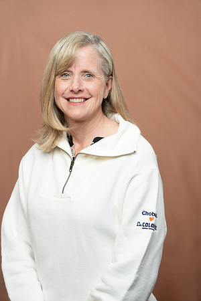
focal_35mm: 94
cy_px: 150
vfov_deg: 21.7
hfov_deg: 14.6
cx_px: 100
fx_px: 787
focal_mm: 94
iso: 320
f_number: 4
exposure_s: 1/160
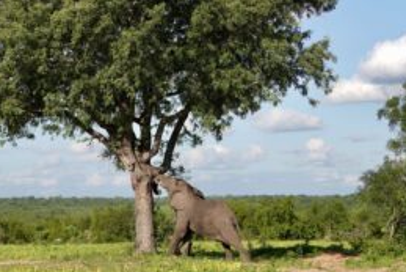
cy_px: 83
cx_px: 122
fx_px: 1219
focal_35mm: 108
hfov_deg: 18.8
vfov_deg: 12.7
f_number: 2.8
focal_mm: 70
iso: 50
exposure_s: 1/1000
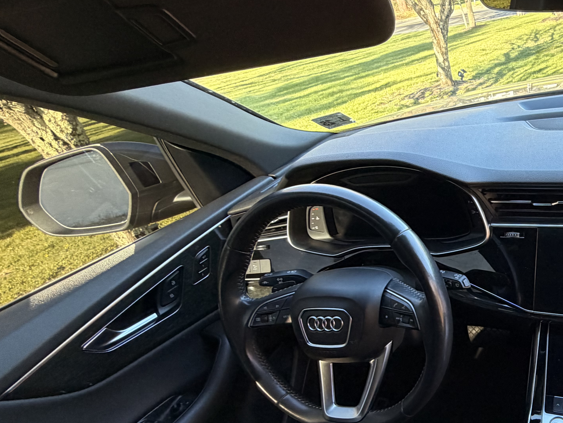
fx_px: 455
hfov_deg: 54.1
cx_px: 521
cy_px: 278
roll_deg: +11.1
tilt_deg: -34.6
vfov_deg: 49.0
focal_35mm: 28
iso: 160
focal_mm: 2.22
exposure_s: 1/121
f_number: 2.2
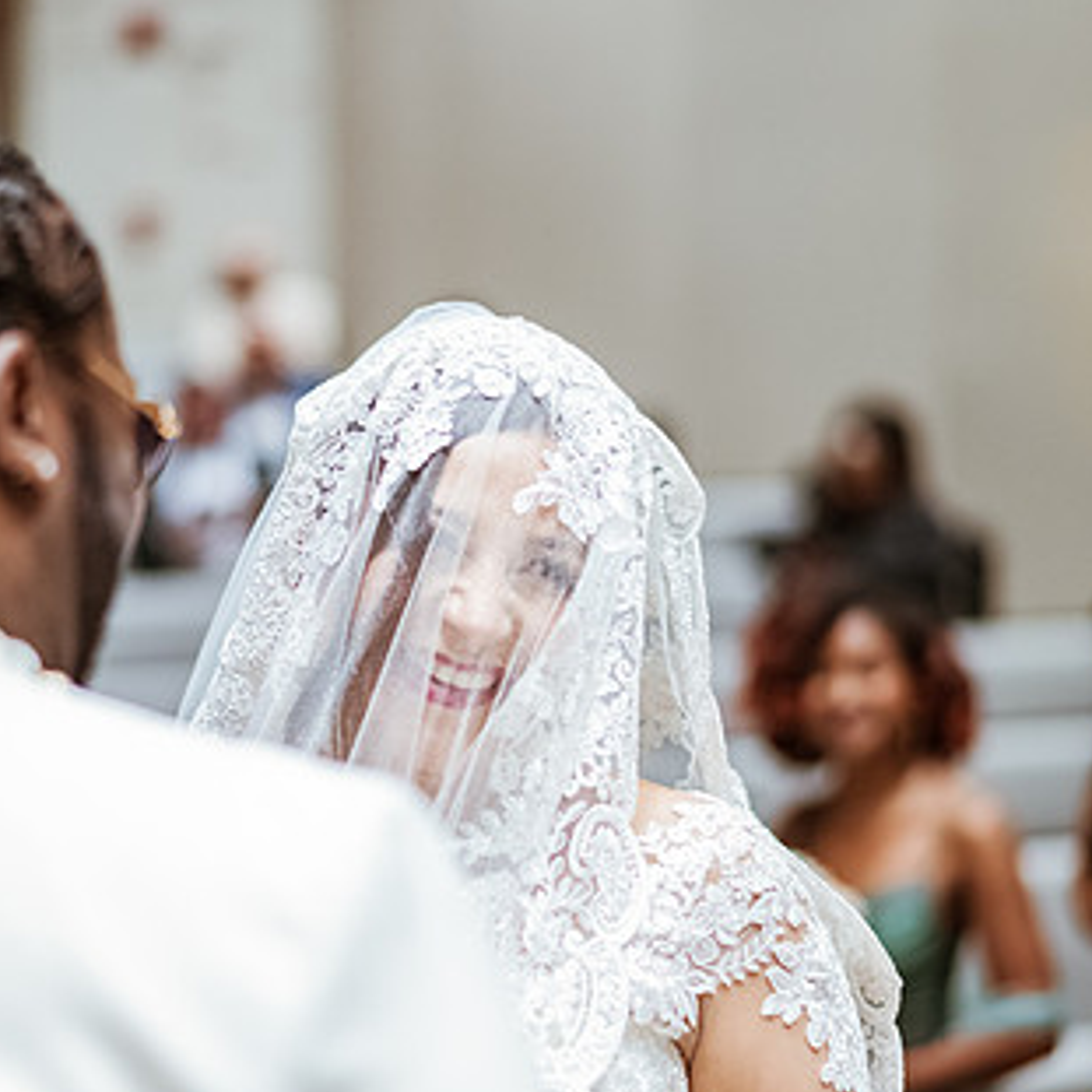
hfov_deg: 18.9
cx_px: 418
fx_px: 3284
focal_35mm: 92
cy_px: 616
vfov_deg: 18.9
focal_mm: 58
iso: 1600
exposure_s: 1/800
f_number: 1.4
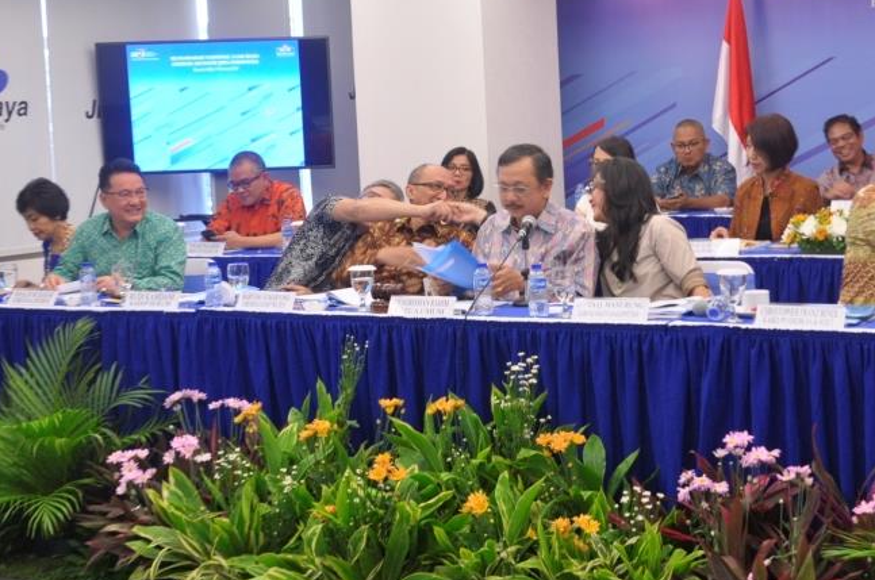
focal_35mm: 57
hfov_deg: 35.0
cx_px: 530
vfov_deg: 23.6
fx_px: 1383
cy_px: 204
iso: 800
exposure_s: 1/25
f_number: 5.6
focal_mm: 24
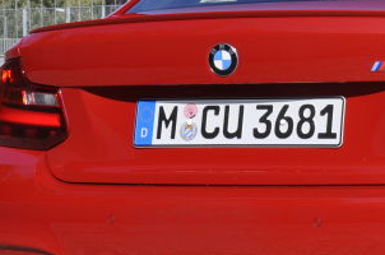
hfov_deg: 12.3
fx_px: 1740
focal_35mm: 163
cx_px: 482
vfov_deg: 8.4
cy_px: 99
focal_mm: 32
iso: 200
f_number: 10
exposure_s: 1/400
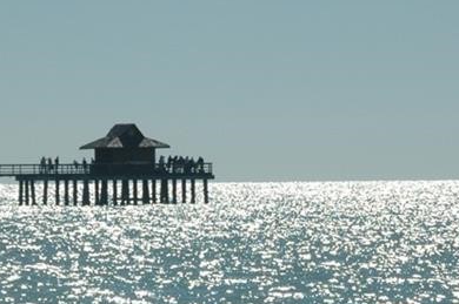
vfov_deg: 2.9
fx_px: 6023
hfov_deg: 4.4
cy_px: 225
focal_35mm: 473
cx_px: 169
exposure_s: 1/1600
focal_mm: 120
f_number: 10
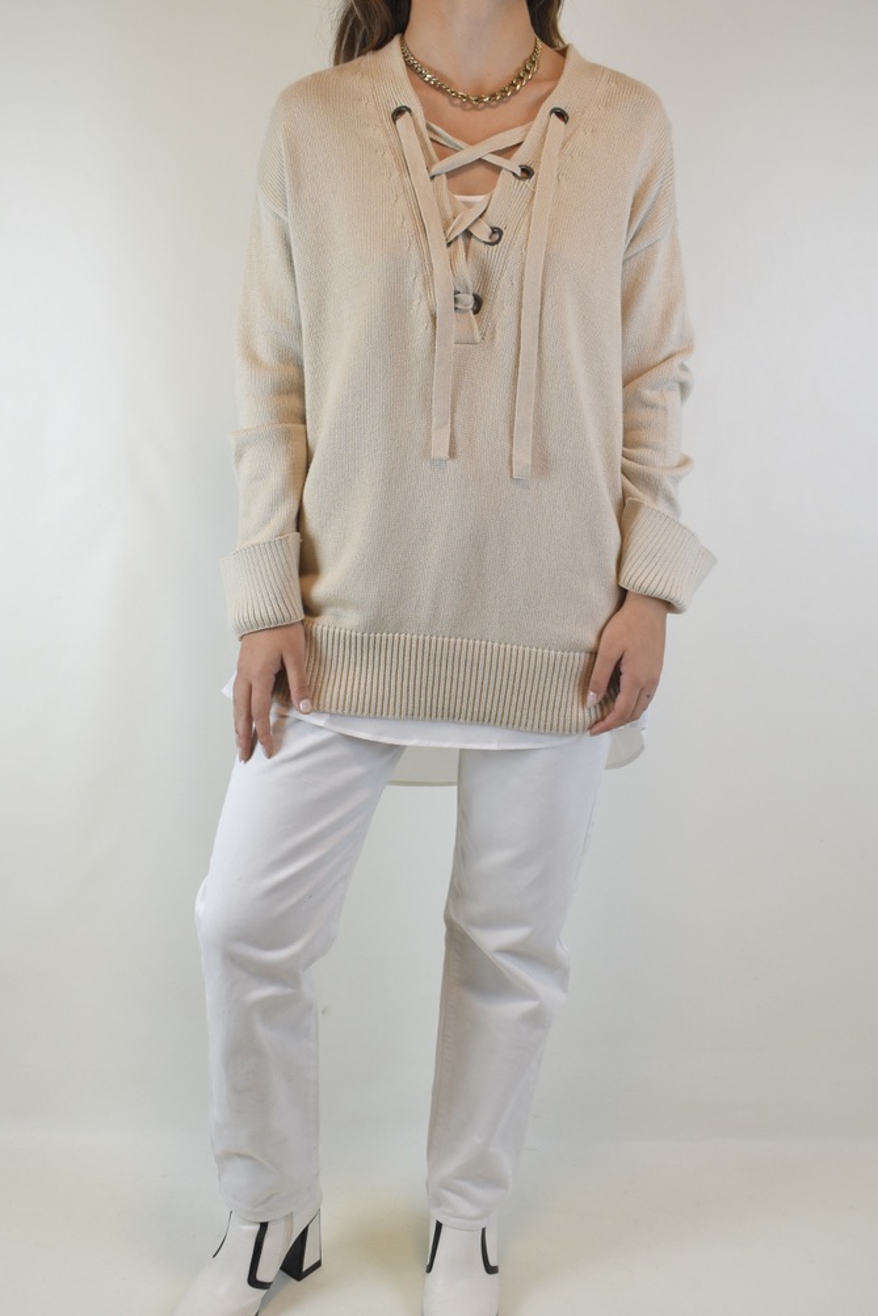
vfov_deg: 49.5
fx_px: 1425
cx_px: 422
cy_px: 682
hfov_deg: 34.2
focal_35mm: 39
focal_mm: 24
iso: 400
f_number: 5.6
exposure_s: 1/125
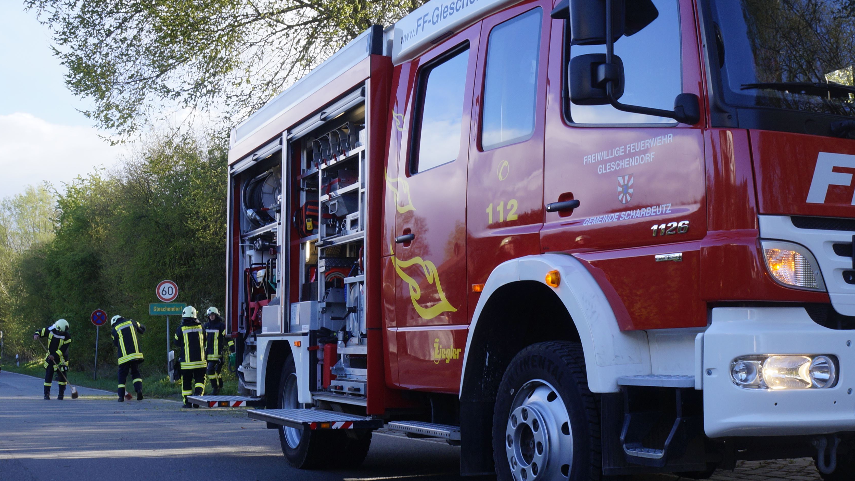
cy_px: 254
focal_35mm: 46
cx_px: 404
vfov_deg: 26.0
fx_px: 1043
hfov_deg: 44.6
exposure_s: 1/60
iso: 100
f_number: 9
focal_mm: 18
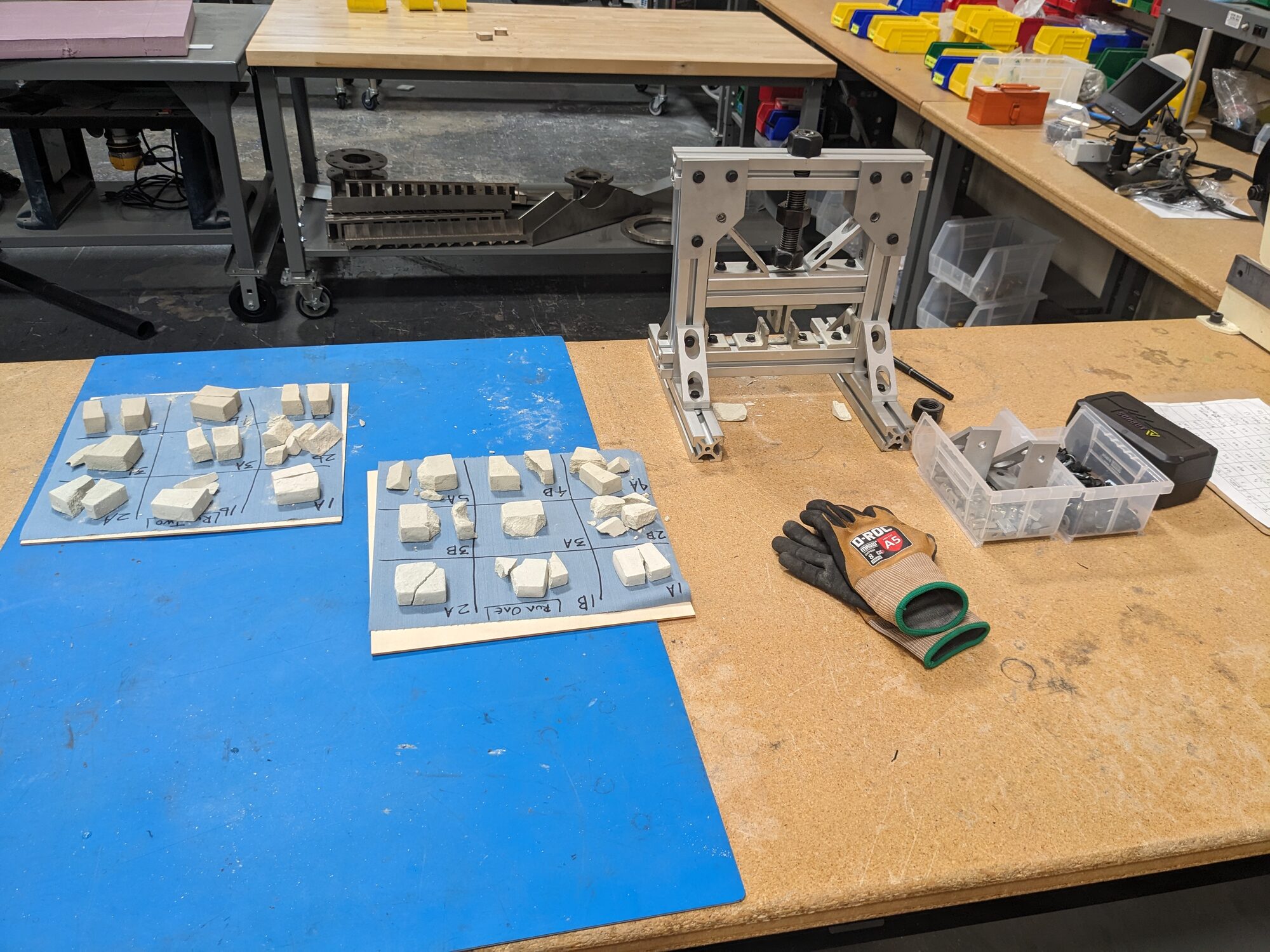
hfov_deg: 65.3
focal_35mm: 27
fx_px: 991
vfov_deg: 51.4
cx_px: 635
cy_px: 476
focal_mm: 4.38
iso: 52
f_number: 1.73
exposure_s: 1/58.8
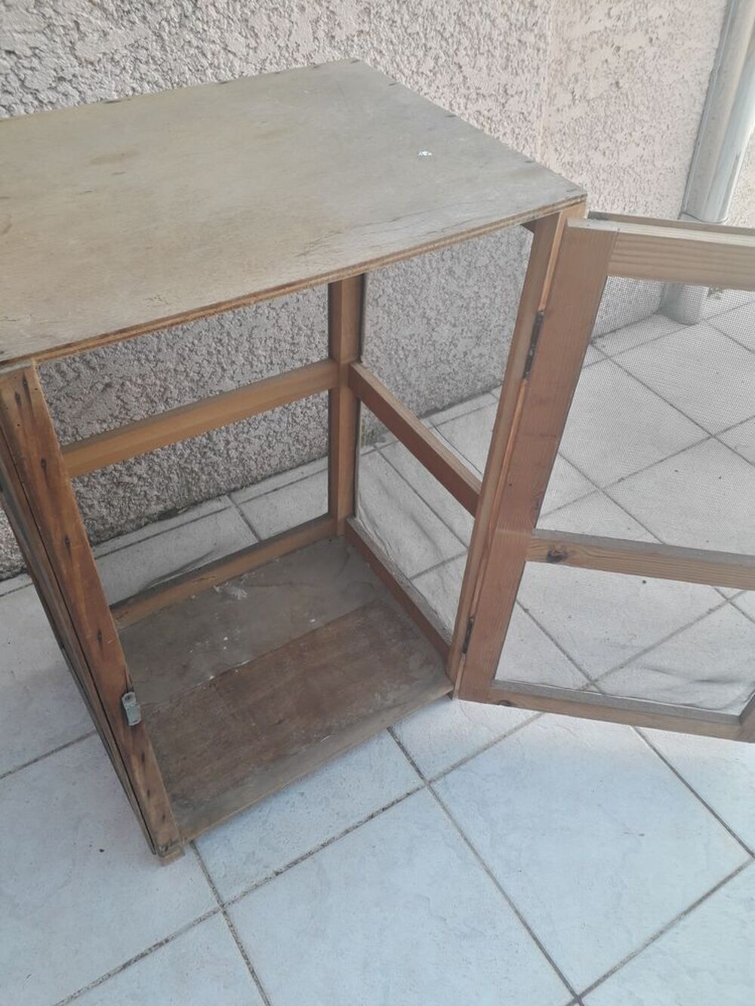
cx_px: 378
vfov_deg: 65.3
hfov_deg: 51.4
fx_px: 785
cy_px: 503
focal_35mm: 27
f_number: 1.9
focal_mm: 3.6
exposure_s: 1/139
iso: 40
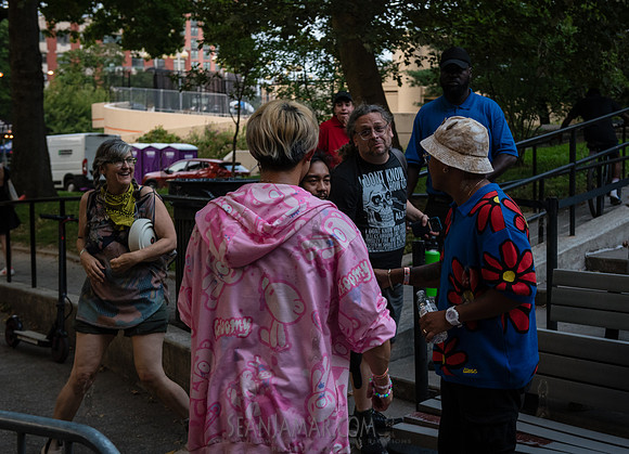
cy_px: 240
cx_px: 366
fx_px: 992
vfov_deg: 25.8
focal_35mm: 55
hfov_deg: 35.1
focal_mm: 48
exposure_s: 1/320
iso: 2000
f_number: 4
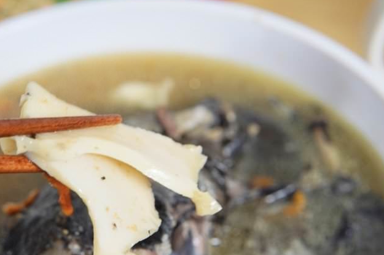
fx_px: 768
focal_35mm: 72
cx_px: 119
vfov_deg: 18.9
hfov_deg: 27.9
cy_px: 128
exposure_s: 1/60
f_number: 4
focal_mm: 30
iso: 320
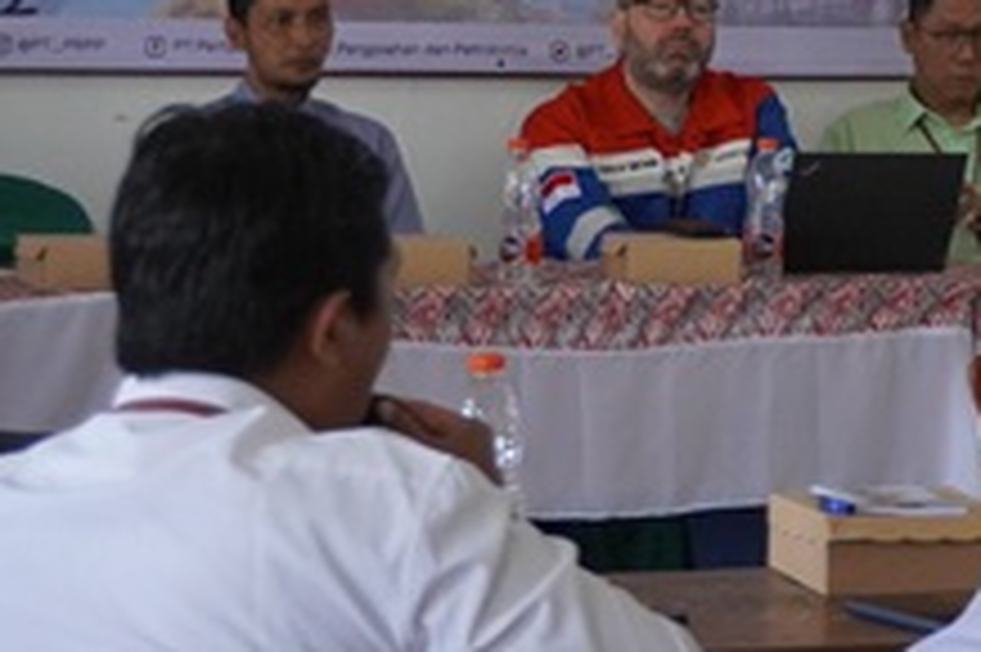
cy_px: -270
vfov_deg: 8.2
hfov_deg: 12.0
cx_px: 1422
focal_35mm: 164
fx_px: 4465
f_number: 5
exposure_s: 1/160
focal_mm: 34
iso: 1250
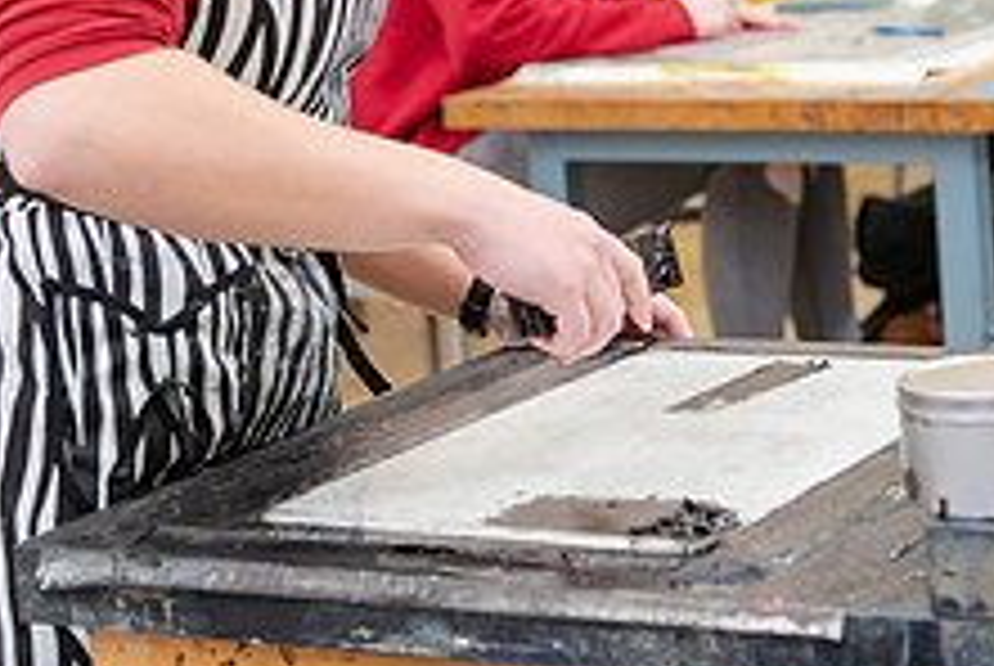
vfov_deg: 11.5
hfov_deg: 17.3
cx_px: 598
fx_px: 3262
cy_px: -56
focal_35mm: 118
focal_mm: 45
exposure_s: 1/200
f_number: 3.2
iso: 800
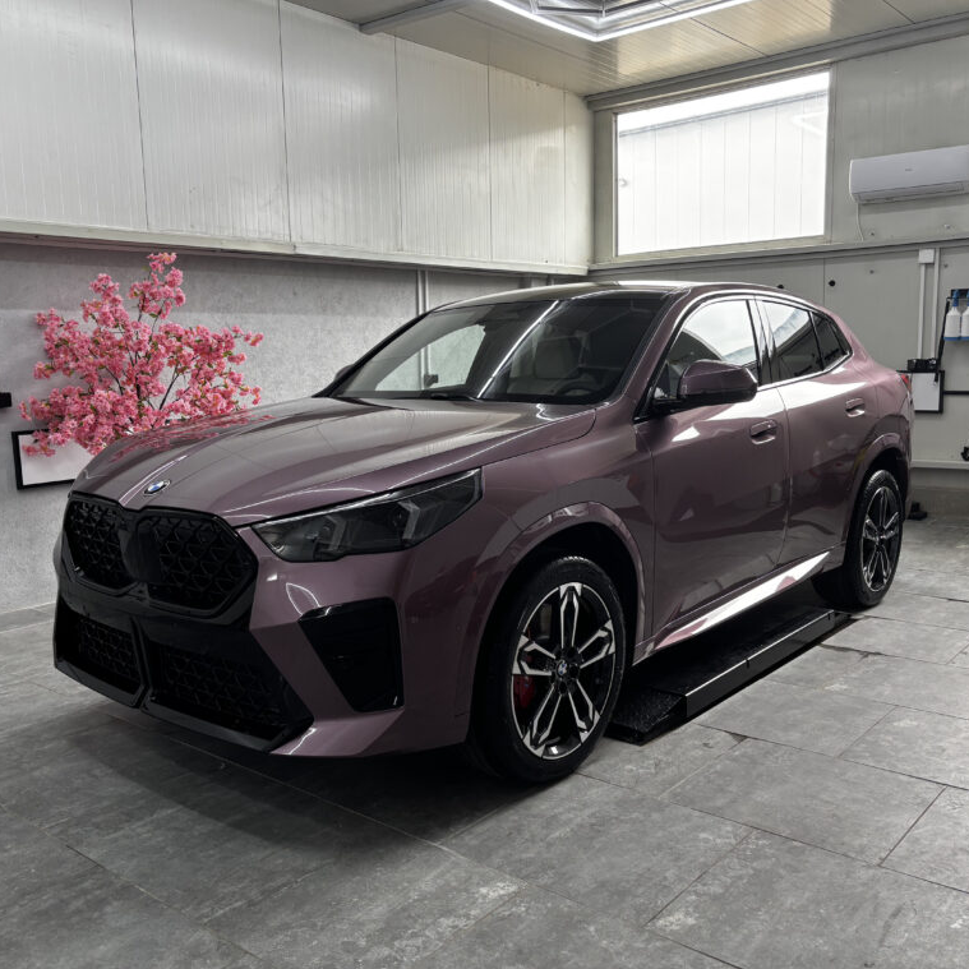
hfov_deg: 52.5
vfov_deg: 52.5
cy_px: 480
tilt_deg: -8.0
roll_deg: +1.4
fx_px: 982
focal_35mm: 31
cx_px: 456
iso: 80
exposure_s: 1/100
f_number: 1.6
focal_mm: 5.96
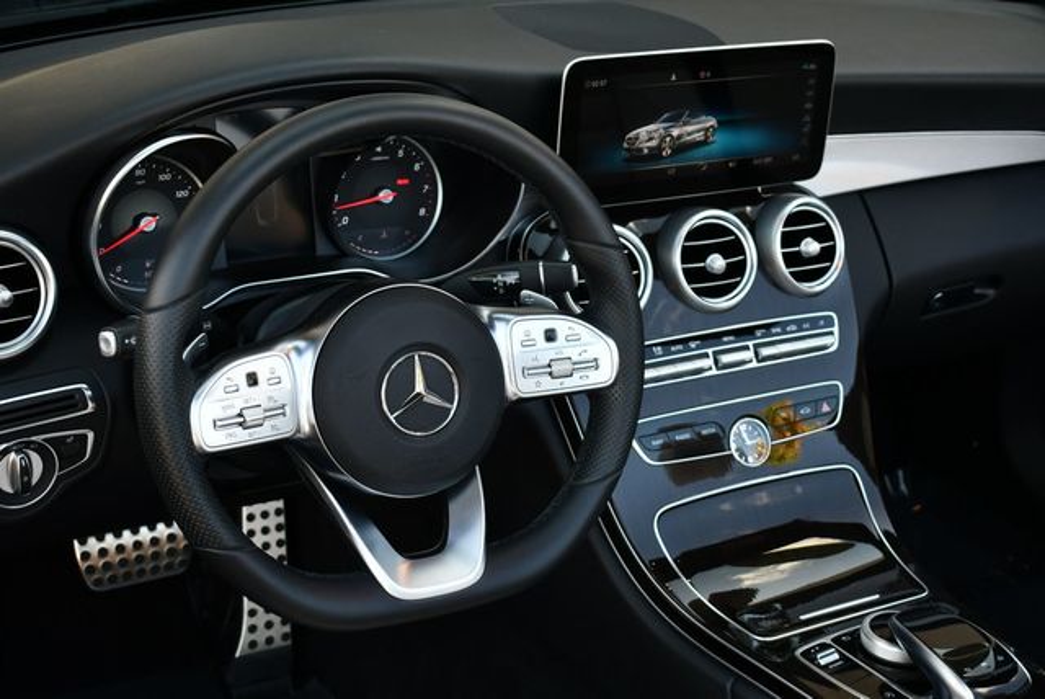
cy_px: 350
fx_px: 1743
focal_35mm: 60
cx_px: 522
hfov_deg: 33.4
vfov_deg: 22.7
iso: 400
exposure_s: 1/250
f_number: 4.5
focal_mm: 30
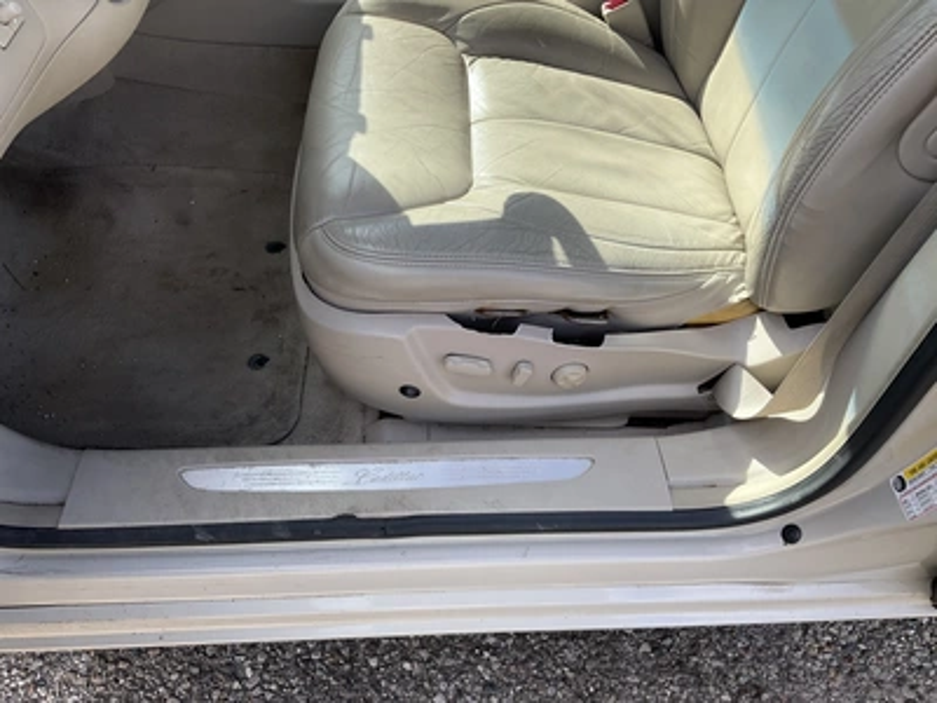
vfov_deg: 48.2
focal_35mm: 29
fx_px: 785
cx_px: 468
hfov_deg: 61.7
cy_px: 352
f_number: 1.8
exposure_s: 1/412
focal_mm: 3
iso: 25
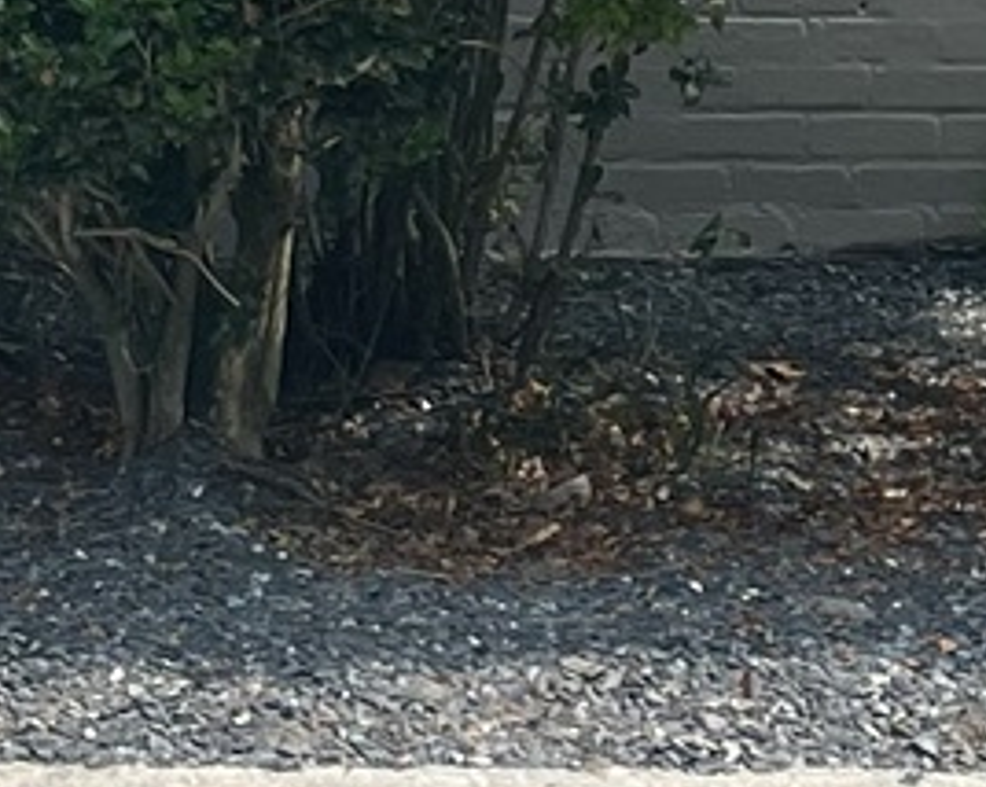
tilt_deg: +4.7
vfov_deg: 7.6
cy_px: -1445
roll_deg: +0.0
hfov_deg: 10.6
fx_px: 5307
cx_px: 467
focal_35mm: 182
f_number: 1.6
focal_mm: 4.2
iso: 32
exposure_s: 1/1335
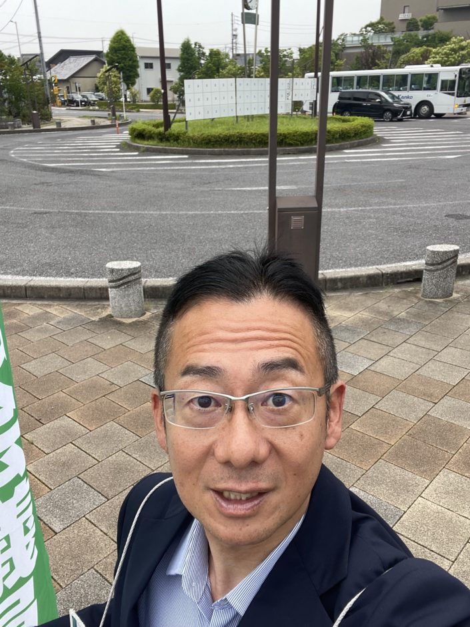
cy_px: 314
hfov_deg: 46.8
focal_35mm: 30
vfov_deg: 60.0
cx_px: 235
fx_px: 543
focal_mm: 2.71
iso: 25
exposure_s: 1/121
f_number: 2.2
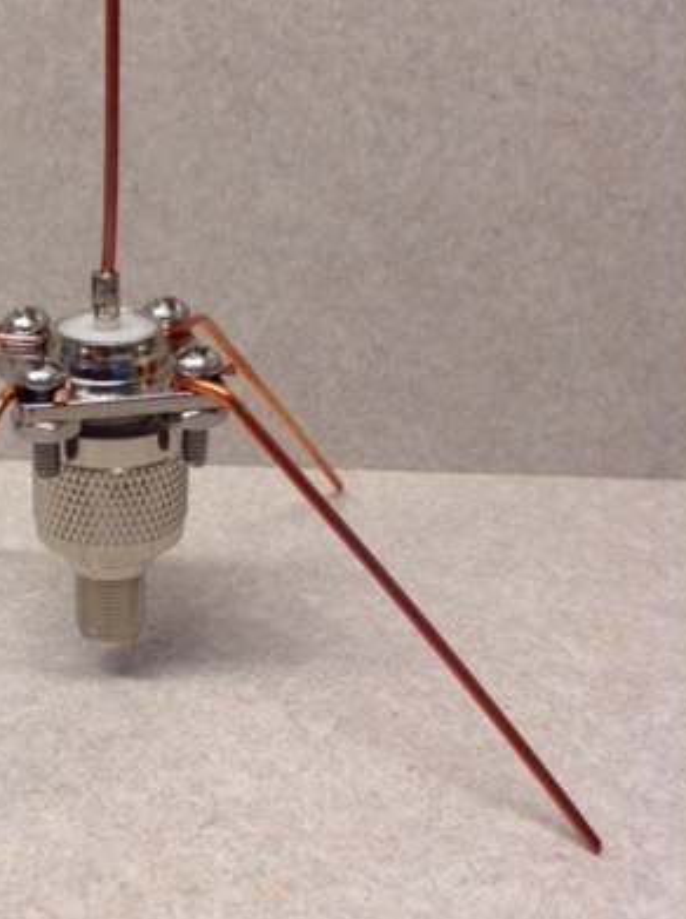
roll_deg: -1.6
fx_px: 1431
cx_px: 136
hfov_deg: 26.5
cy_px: 374
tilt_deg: -24.0
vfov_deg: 35.5
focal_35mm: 54
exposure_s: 1/24
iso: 100
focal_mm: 3.3
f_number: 2.4
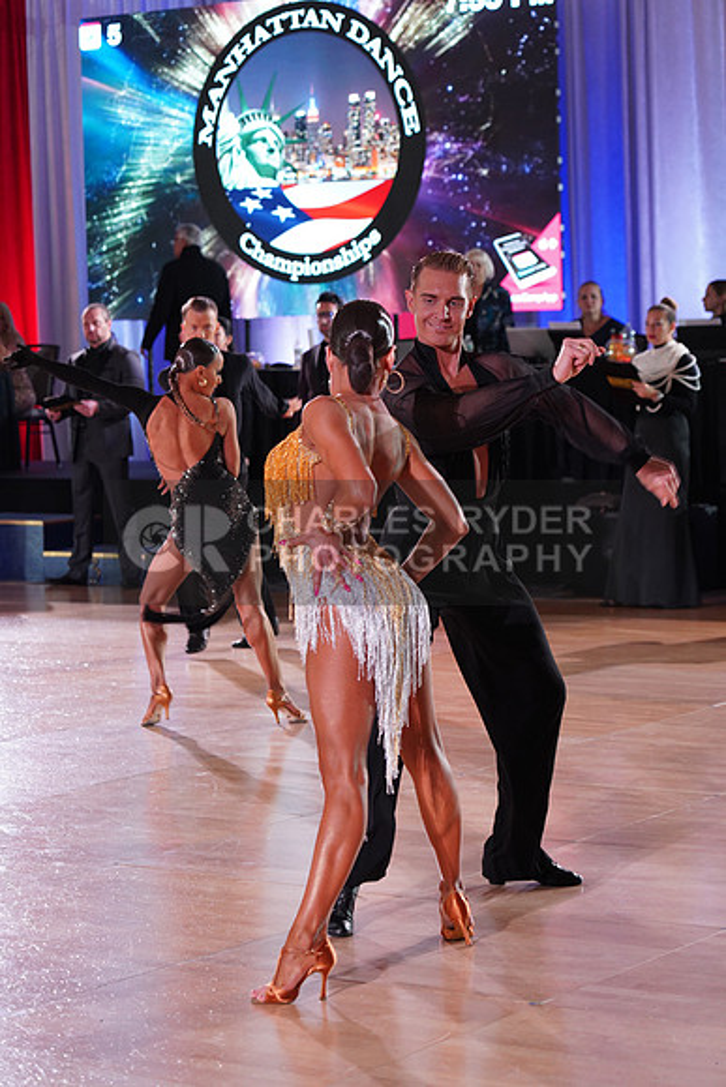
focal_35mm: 94
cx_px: 363
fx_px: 2842
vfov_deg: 21.7
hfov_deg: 14.6
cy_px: 544
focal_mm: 94
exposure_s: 1/160
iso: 1600
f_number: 4.5
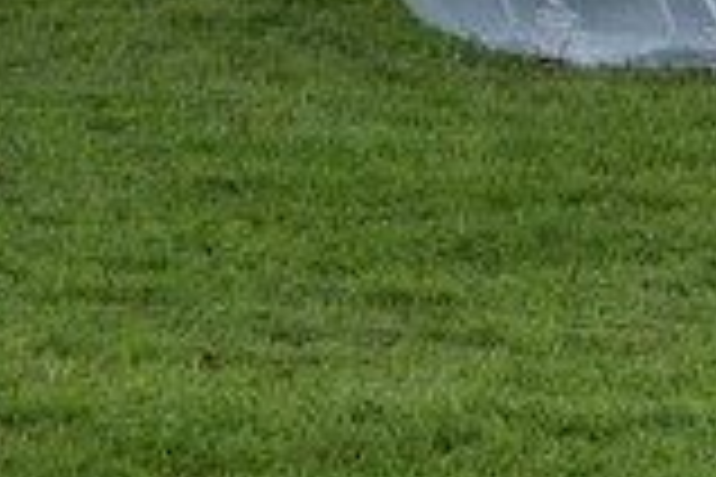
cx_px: 1594
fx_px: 9228
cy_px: -322
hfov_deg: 4.4
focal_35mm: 464
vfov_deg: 3.0
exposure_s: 1/320
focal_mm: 48
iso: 200
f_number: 9
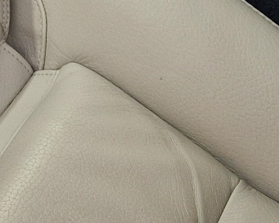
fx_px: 1271
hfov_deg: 12.2
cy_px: -190
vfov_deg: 9.5
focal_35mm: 154
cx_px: -83
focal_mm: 5.4
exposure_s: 1/180
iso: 160
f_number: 1.8
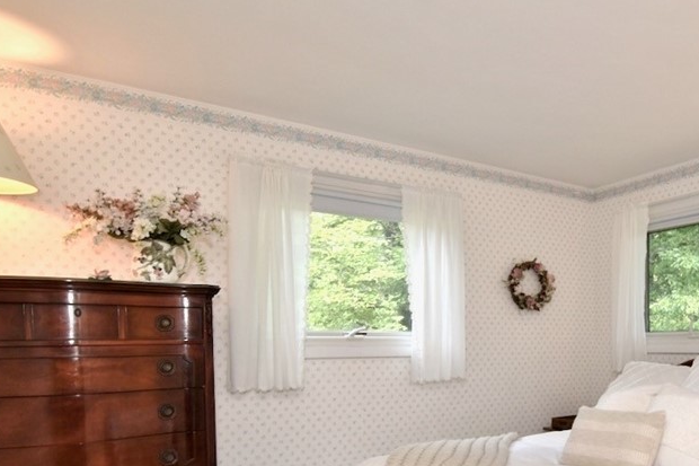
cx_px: 579
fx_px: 560
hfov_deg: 58.0
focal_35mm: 29
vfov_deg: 43.6
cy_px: 351
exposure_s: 1/20
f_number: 6.3
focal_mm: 11
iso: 200
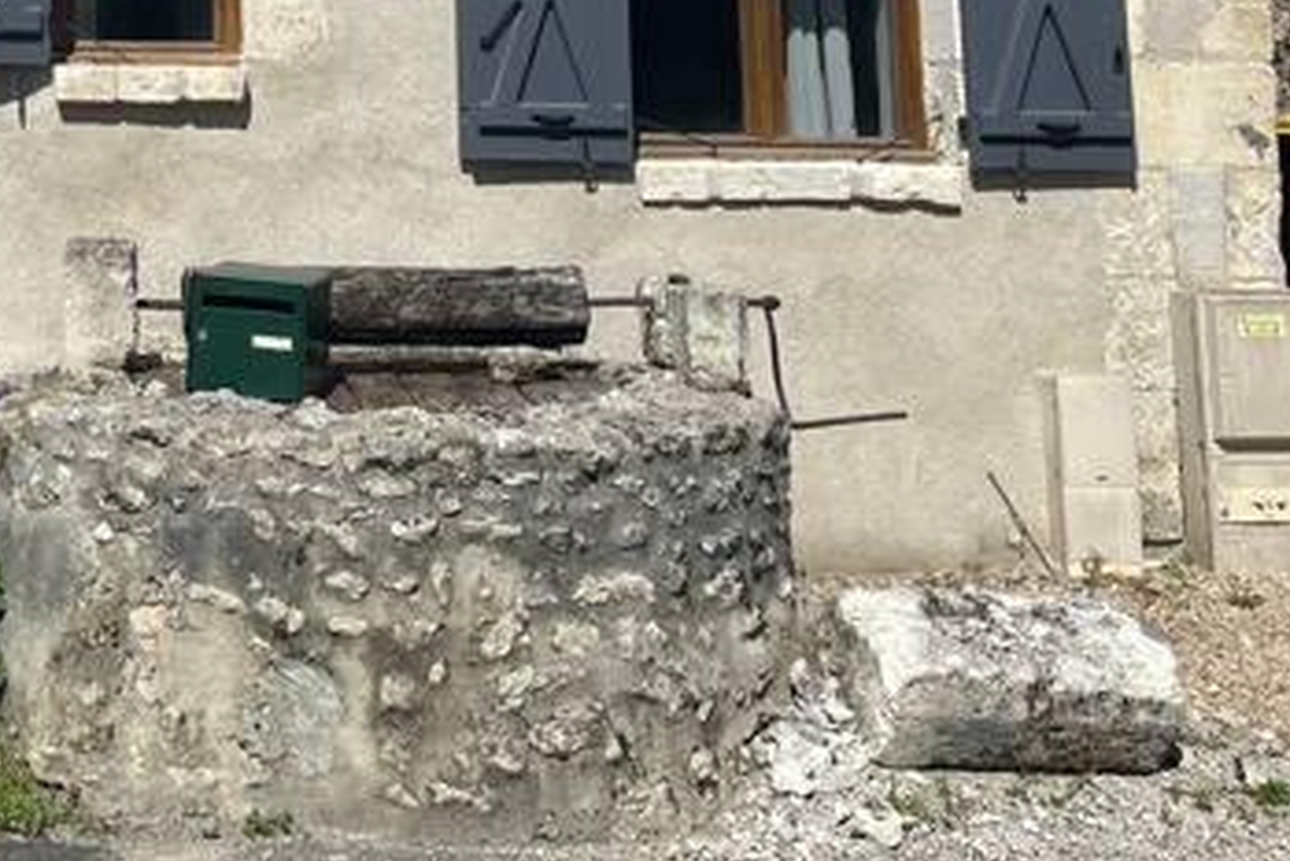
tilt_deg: +8.6
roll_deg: -0.4
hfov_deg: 29.8
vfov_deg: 20.2
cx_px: -52
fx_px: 2222
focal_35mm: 62
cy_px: -240
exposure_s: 1/7353
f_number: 1.6
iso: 50
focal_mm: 5.1
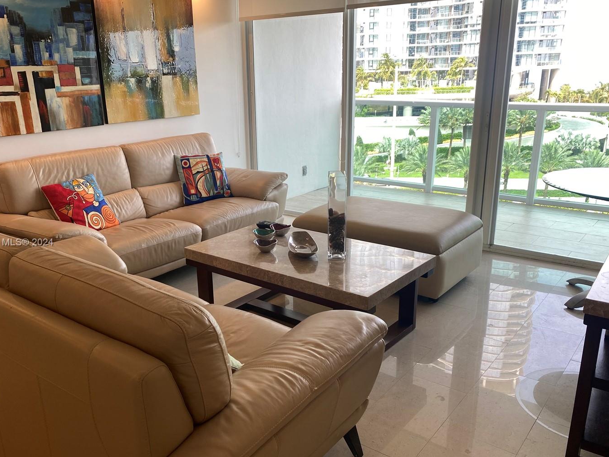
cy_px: 243
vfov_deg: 45.4
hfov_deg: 58.2
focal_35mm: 31
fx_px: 545
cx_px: 271
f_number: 1.8
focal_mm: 4.25
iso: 32
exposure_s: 1/122
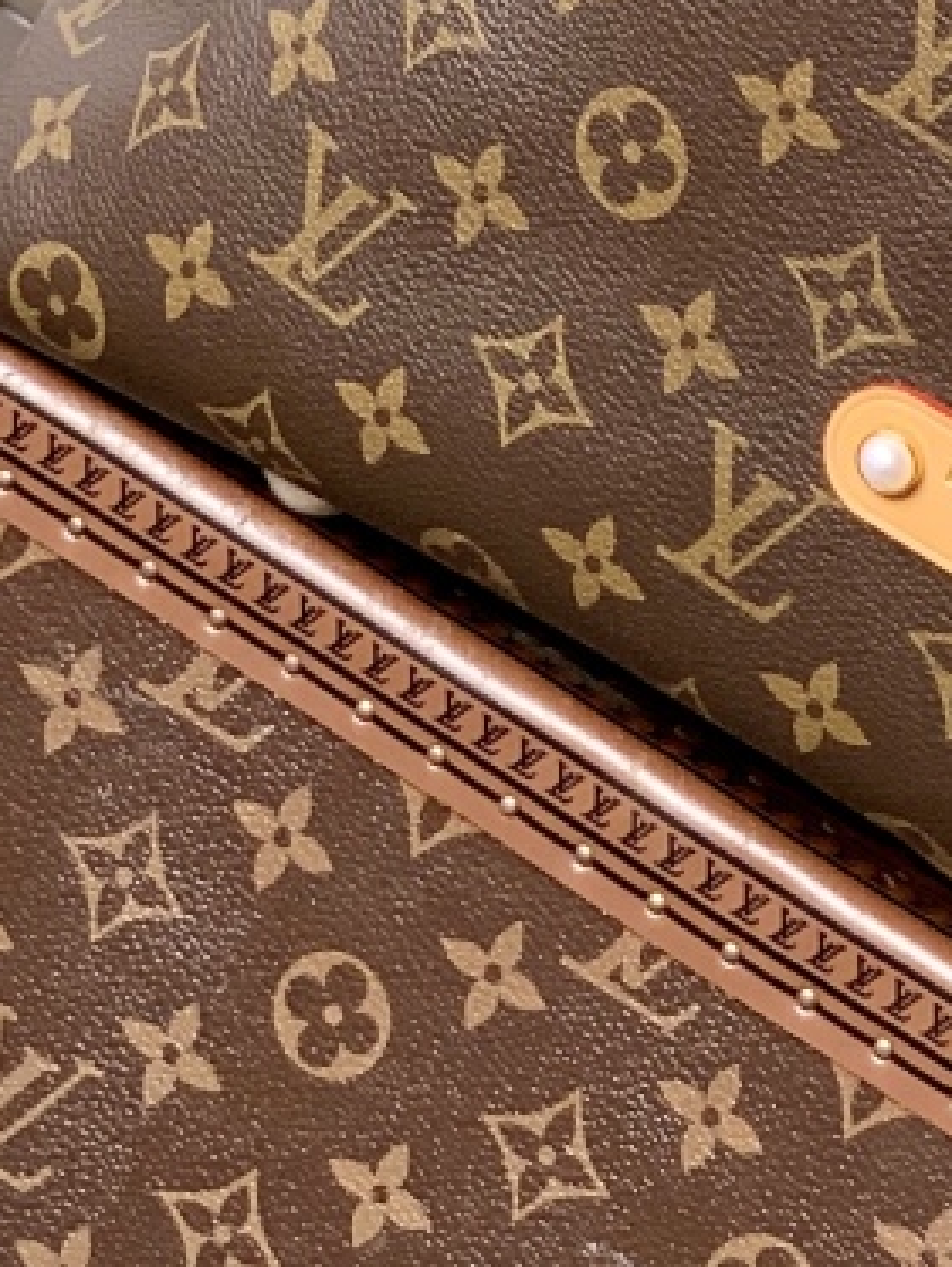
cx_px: 1555
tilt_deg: -10.4
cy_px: -251
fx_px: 7325
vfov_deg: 9.7
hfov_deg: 7.3
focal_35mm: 200
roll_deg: -27.2
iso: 50
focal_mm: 6
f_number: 2.4
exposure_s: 1/122
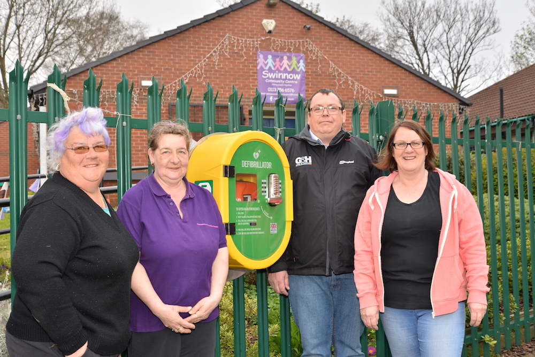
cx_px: 268
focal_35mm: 44
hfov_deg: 44.5
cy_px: 178
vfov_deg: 30.6
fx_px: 654
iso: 250
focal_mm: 44
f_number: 7.1
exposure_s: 1/100
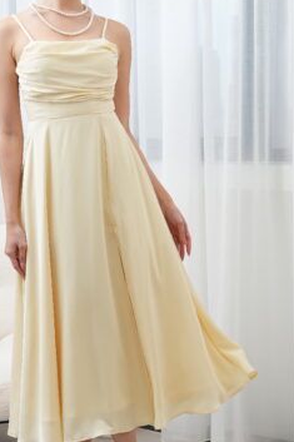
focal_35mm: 84
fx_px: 1030
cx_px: 100
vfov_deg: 24.2
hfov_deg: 16.2
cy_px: 197
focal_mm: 47
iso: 400
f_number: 5
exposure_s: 1/200
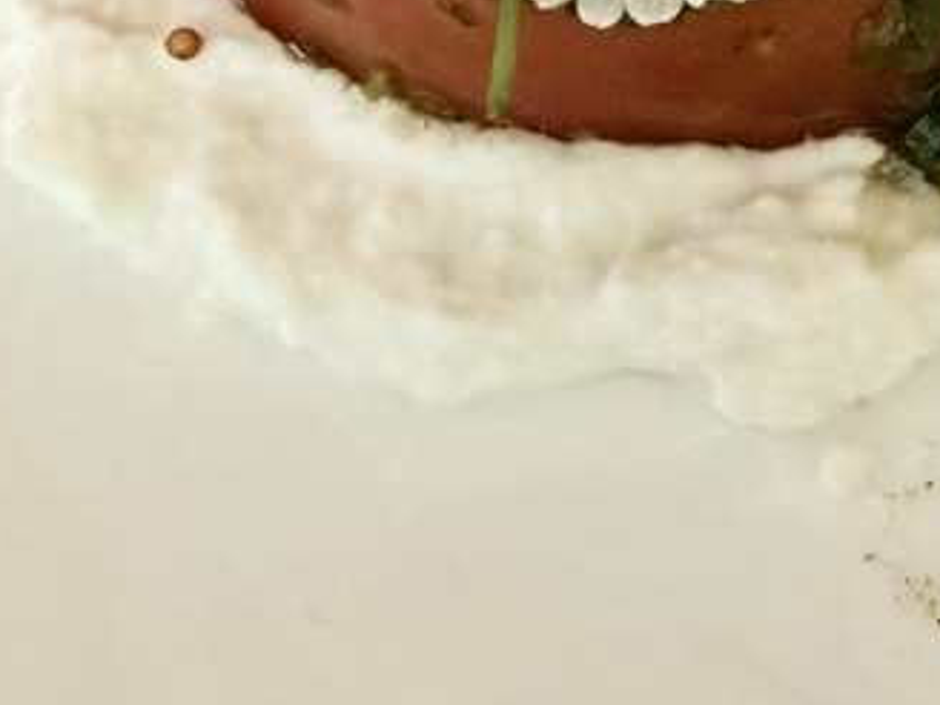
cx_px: 1204
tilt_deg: -54.4
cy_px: -298
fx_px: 2037
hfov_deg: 23.2
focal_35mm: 75
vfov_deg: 17.9
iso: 250
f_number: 2.2
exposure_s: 1/60
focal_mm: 2.22
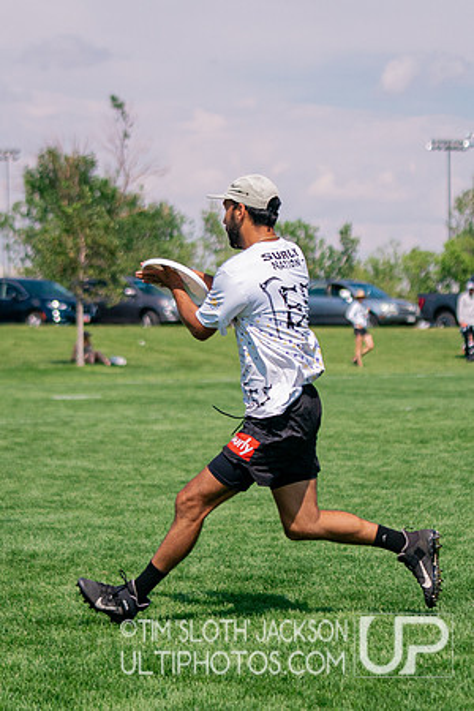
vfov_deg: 13.9
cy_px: 335
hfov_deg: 9.3
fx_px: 2906
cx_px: 255
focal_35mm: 147
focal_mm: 70
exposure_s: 1/16000
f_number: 2.8
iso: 640
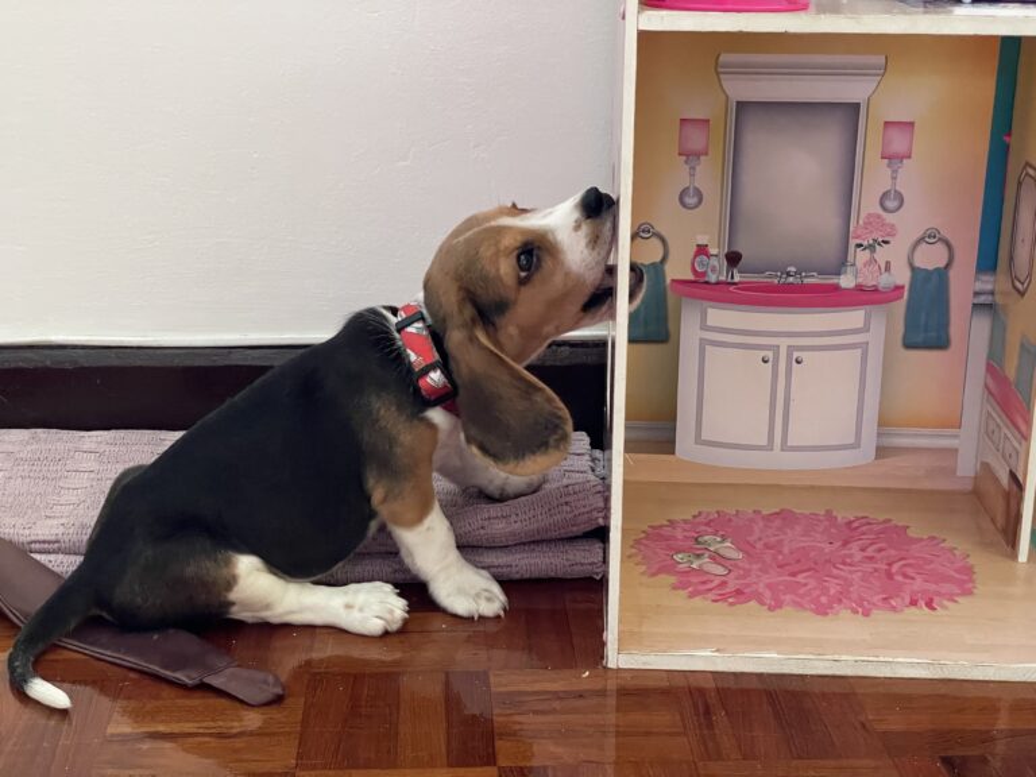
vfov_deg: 28.0
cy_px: 388
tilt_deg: -17.9
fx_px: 1556
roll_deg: -1.0
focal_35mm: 52
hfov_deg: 36.8
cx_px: 518
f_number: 2
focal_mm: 6
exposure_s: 1/60
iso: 640
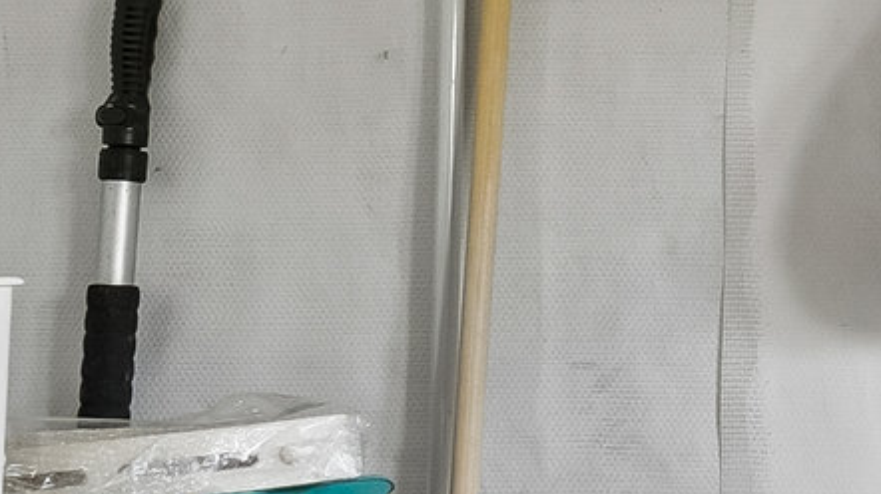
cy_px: 141
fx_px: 2866
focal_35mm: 123
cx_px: 1913
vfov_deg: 9.8
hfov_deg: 13.9
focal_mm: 11.5
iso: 200
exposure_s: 1/4
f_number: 8
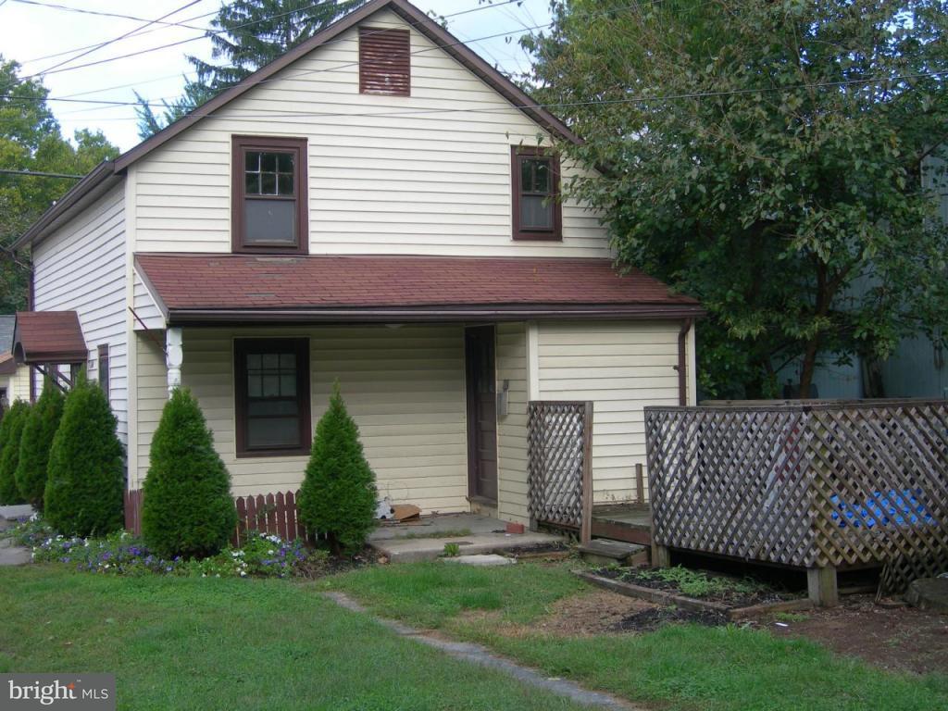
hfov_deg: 37.5
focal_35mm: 51
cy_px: 356
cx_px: 474
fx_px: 1397
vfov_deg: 28.6
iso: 50
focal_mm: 10.6
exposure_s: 1/180
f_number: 3.2
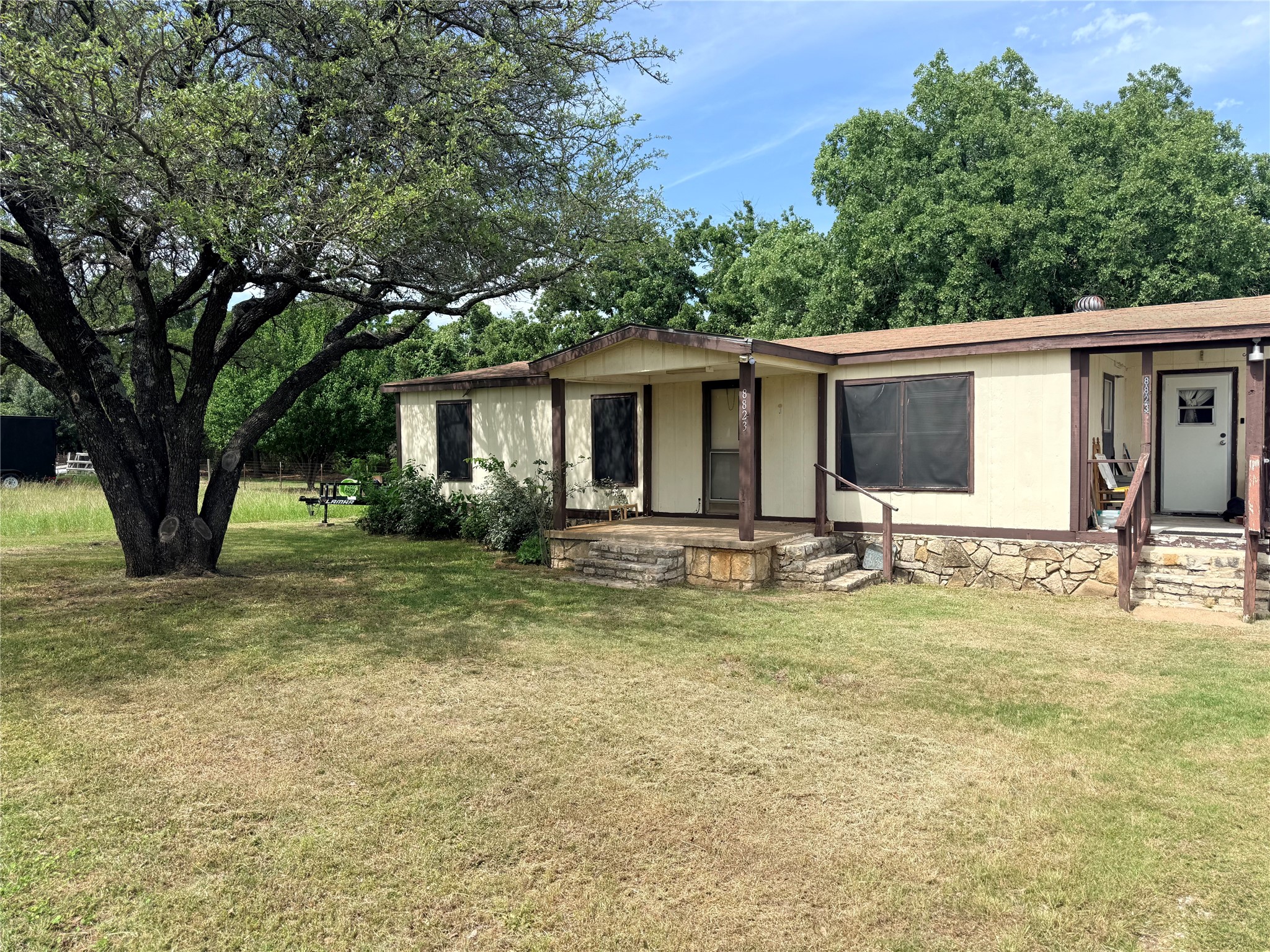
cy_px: 476
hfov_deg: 71.6
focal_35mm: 24
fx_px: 881
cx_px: 635
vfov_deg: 56.8
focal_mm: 6.76
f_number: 1.78
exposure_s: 1/2801
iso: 80
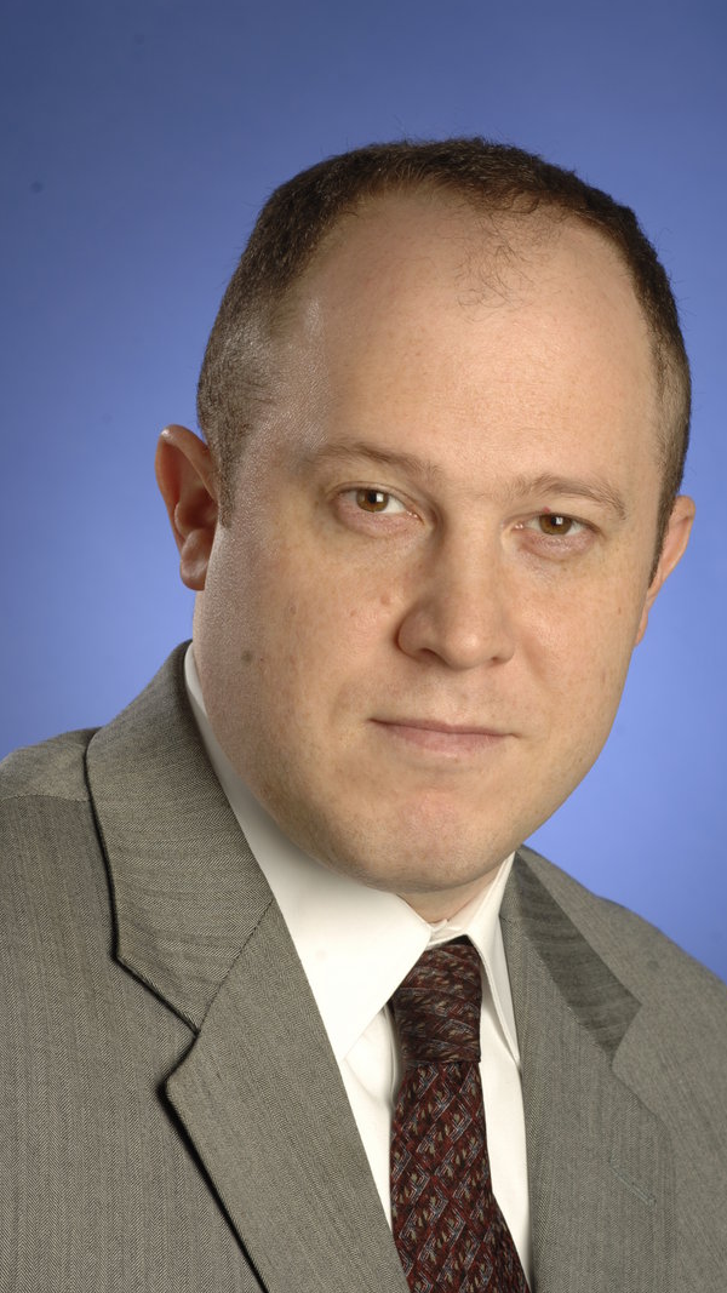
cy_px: 646
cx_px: 430
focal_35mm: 166
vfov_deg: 13.0
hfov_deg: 7.3
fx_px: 5674
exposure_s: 1/250
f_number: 11
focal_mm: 105
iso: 100
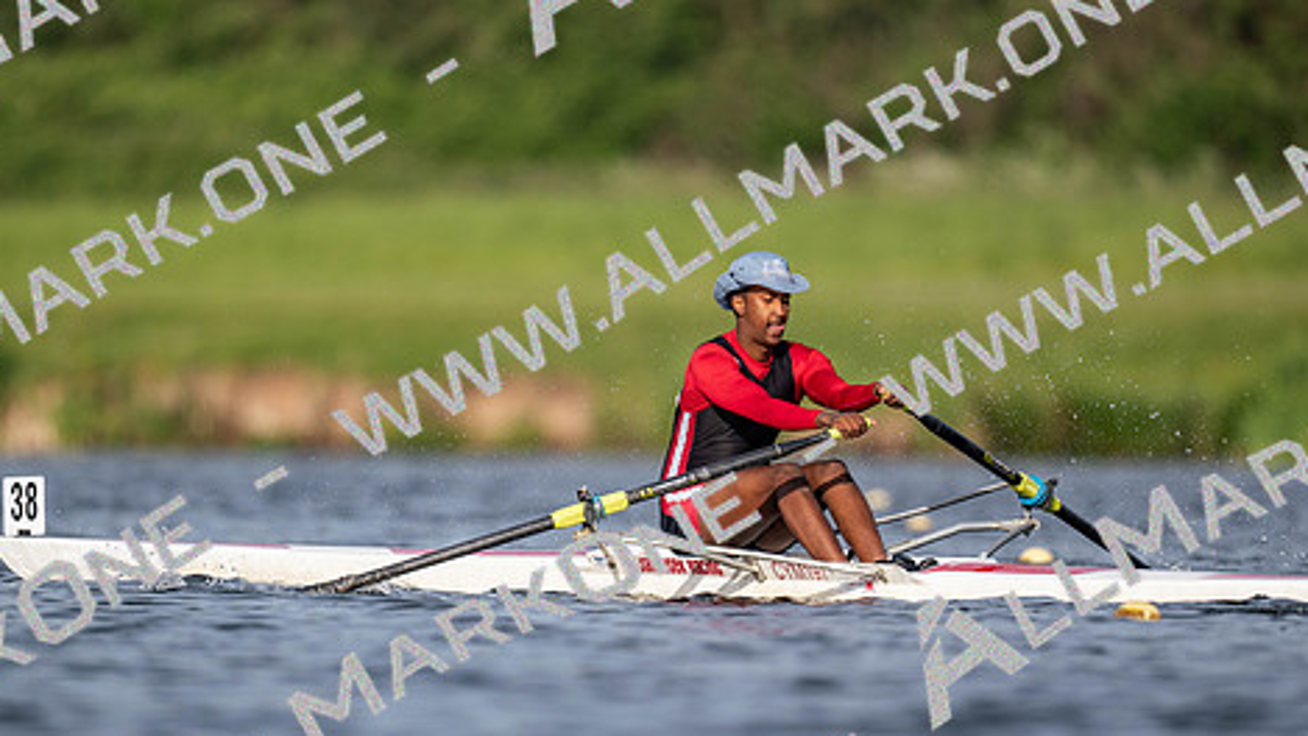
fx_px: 26988
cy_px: 464
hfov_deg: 2.8
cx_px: 678
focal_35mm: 778
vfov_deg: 1.6
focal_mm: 600
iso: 220
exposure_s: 1/2500
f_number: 4
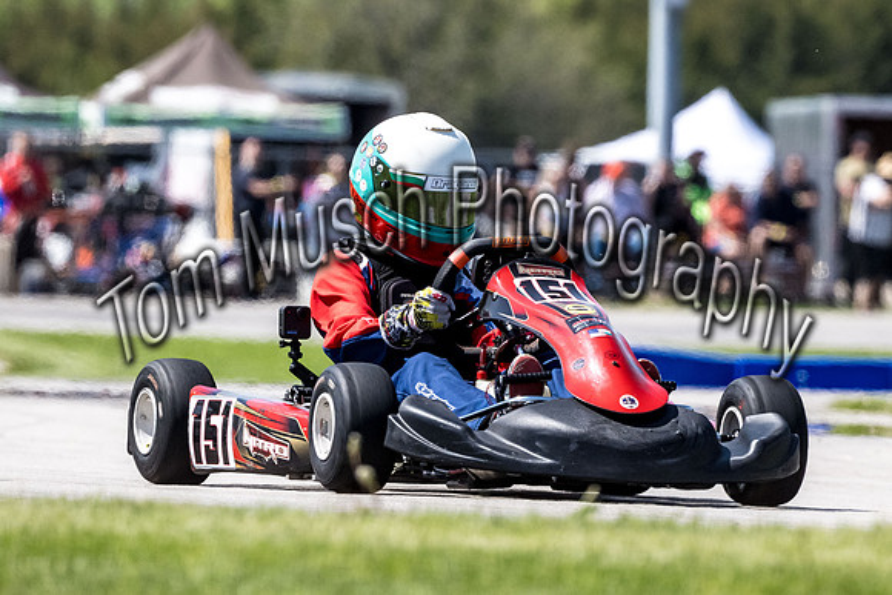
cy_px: 296
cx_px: 312
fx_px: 19113
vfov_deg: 1.8
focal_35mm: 771
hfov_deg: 2.7
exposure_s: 1/2000
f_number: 11
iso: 1800
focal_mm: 500
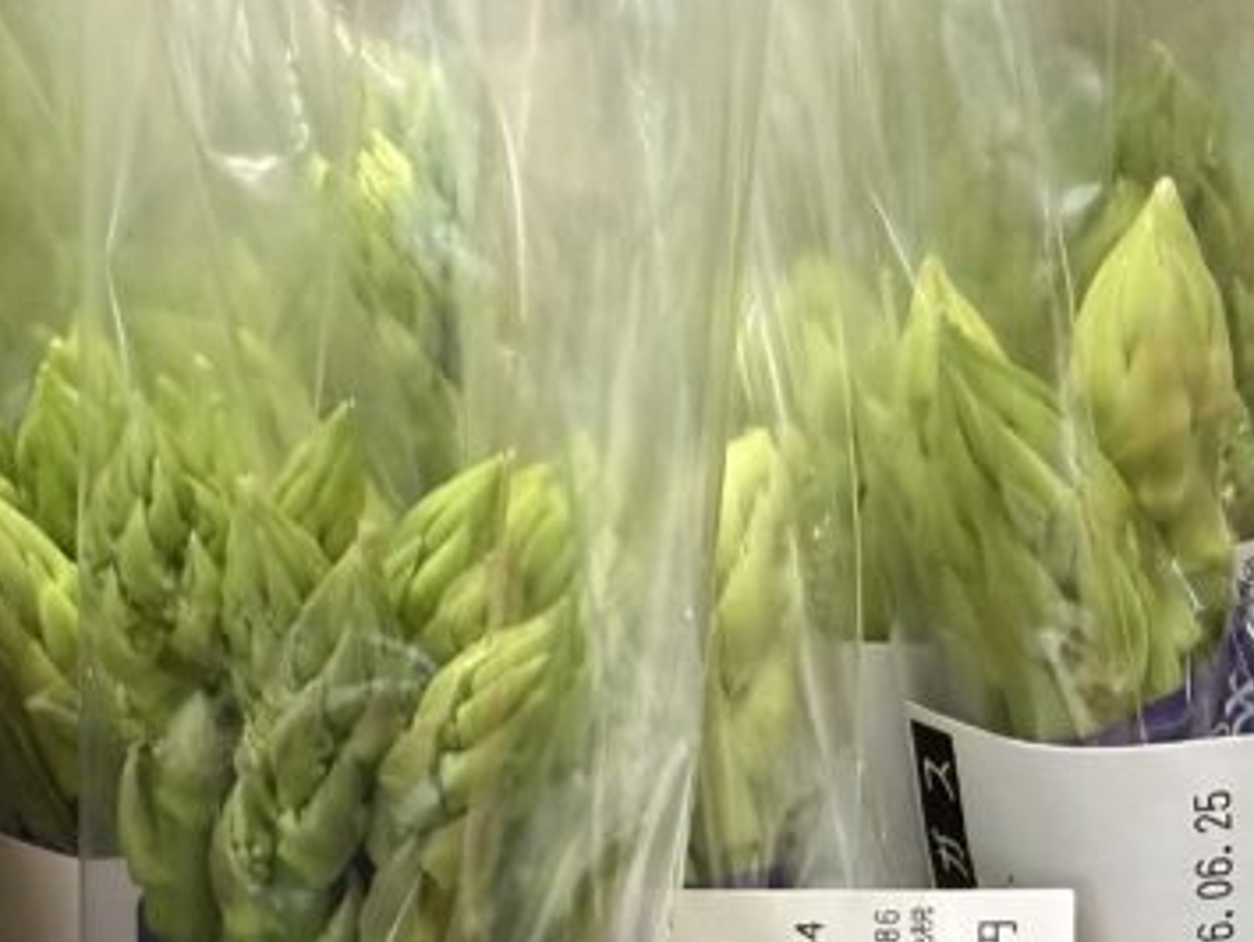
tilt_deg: -42.8
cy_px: 1257
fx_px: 2356
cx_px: 730
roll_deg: +3.3
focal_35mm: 65
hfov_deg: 29.8
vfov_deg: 20.5
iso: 400
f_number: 2.2
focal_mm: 2.22
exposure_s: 1/60
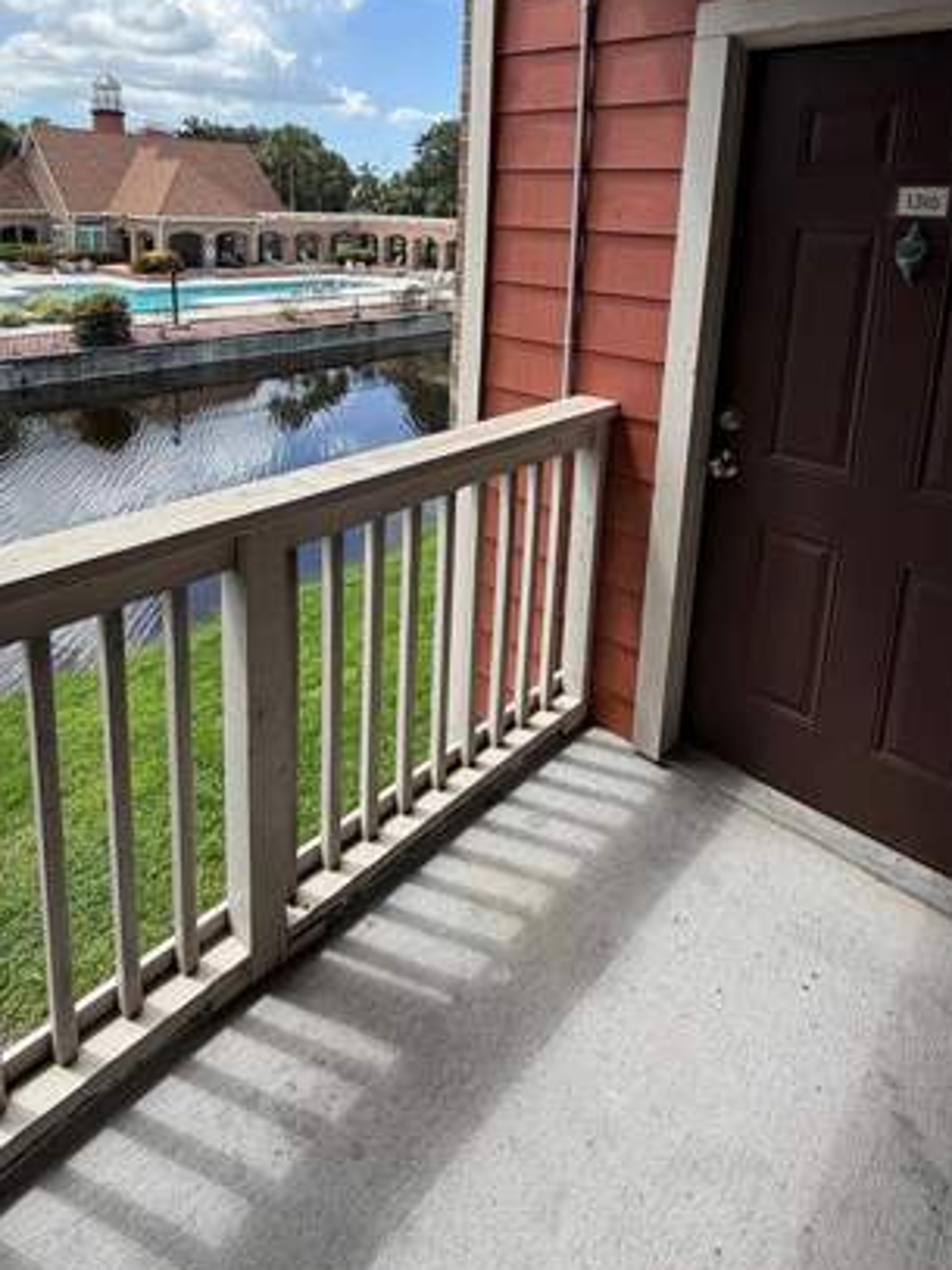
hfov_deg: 61.0
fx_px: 807
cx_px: 446
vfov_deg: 72.5
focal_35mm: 22
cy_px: 362
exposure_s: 1/770
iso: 40
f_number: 2.2
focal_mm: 2.22
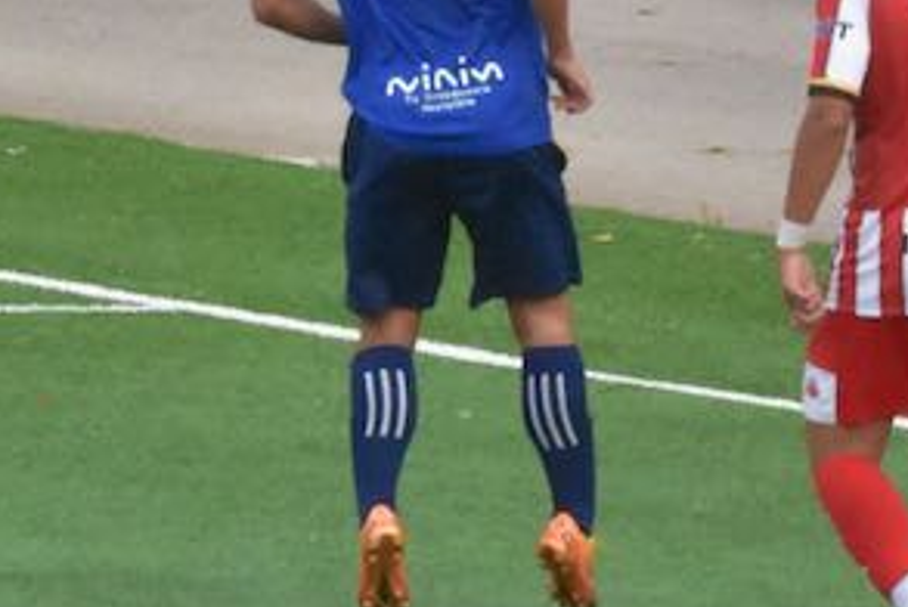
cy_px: -266
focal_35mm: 1211
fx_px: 30578
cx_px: -409
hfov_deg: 1.7
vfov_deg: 1.1
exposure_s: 1/640
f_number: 13
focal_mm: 185
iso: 8000
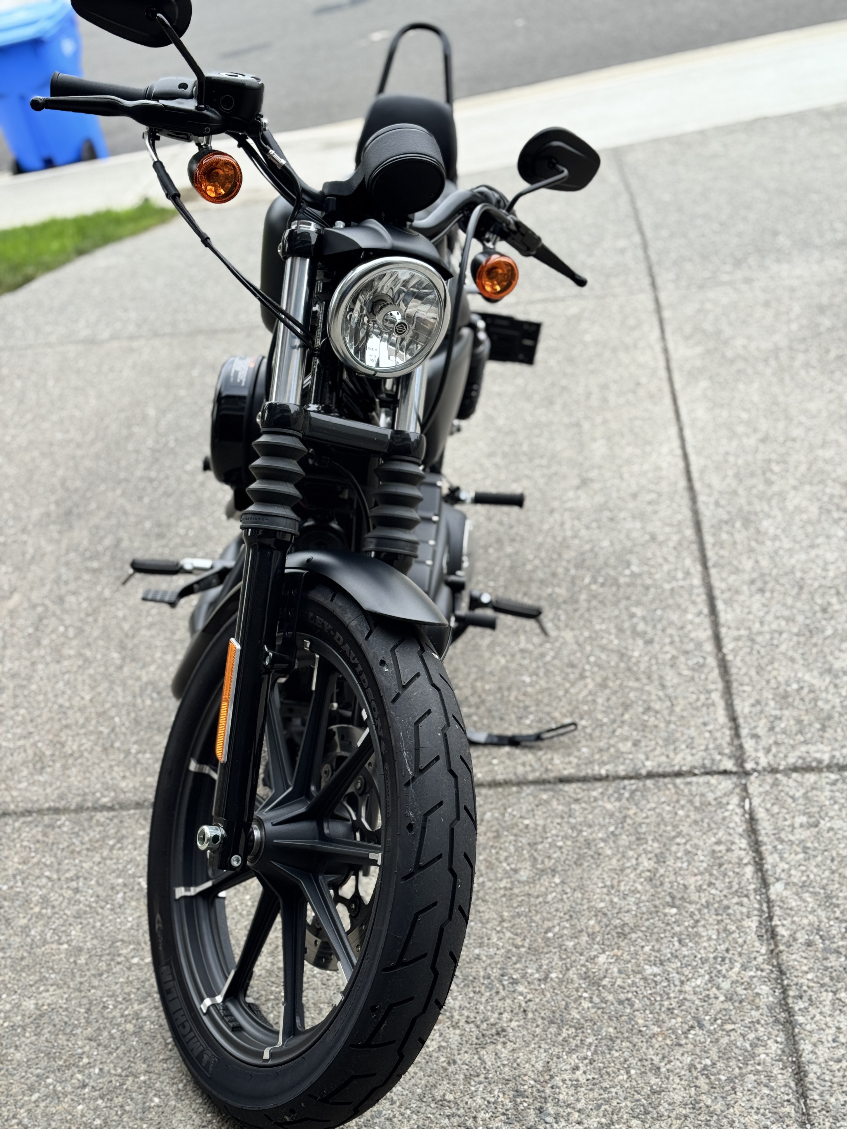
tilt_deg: -29.2
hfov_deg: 30.3
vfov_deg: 39.7
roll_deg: +9.3
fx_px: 1566
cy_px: 564
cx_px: 424
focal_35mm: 48
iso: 64
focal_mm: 6.76
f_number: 1.78
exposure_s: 1/535
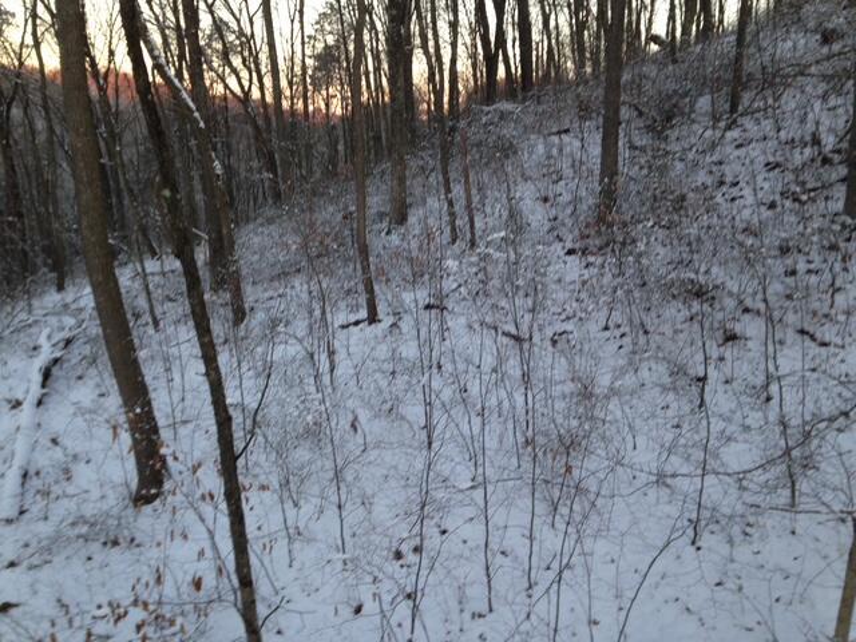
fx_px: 816
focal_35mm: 33
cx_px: 428
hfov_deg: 55.4
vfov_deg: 42.9
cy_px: 321
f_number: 2.4
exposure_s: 1/40
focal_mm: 4.12
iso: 64
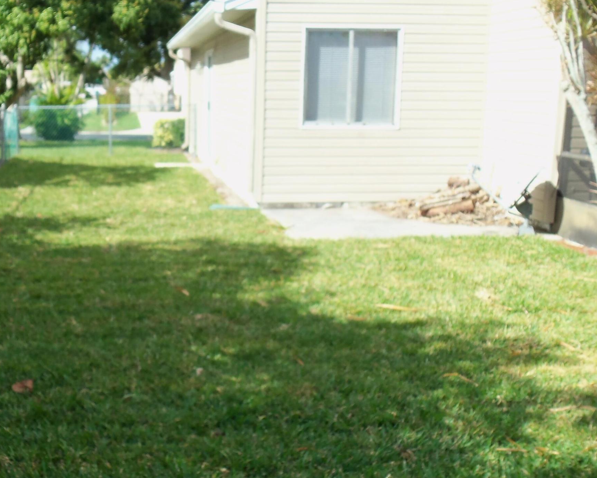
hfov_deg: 38.9
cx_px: 183
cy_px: 253
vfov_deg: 32.1
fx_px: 830
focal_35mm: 47
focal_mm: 5.2
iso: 80
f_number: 3.4
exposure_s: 1/320
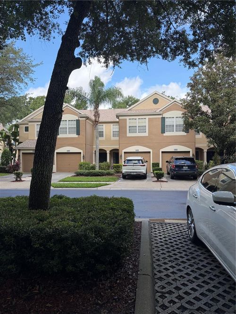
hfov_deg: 56.8
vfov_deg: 71.6
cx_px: 118
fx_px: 218
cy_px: 157
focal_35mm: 24
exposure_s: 1/1361
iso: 100
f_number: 1.78
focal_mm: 6.76
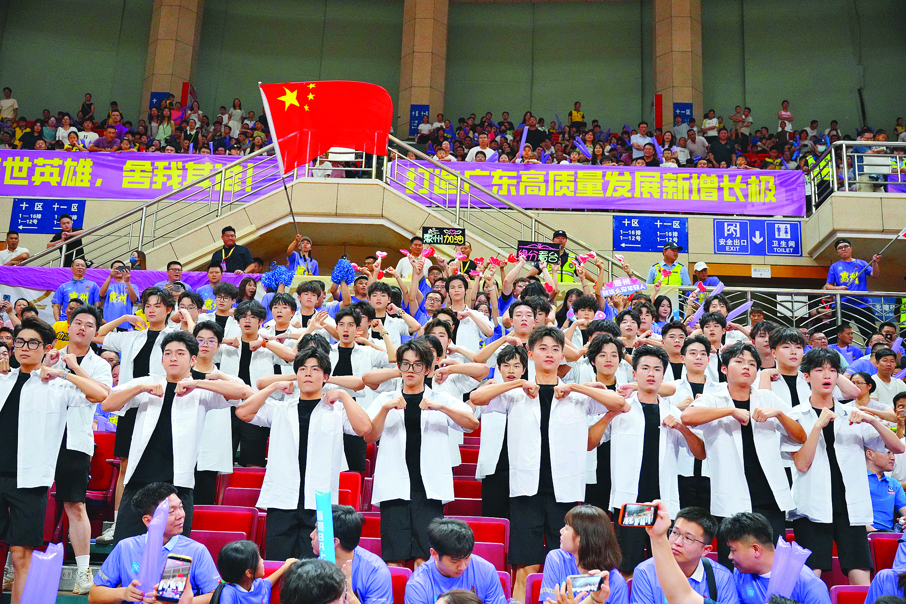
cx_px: 453
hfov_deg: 49.6
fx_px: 981
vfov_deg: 34.2
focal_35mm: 39
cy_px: 302
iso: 3200
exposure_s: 1/500
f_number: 4
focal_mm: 39
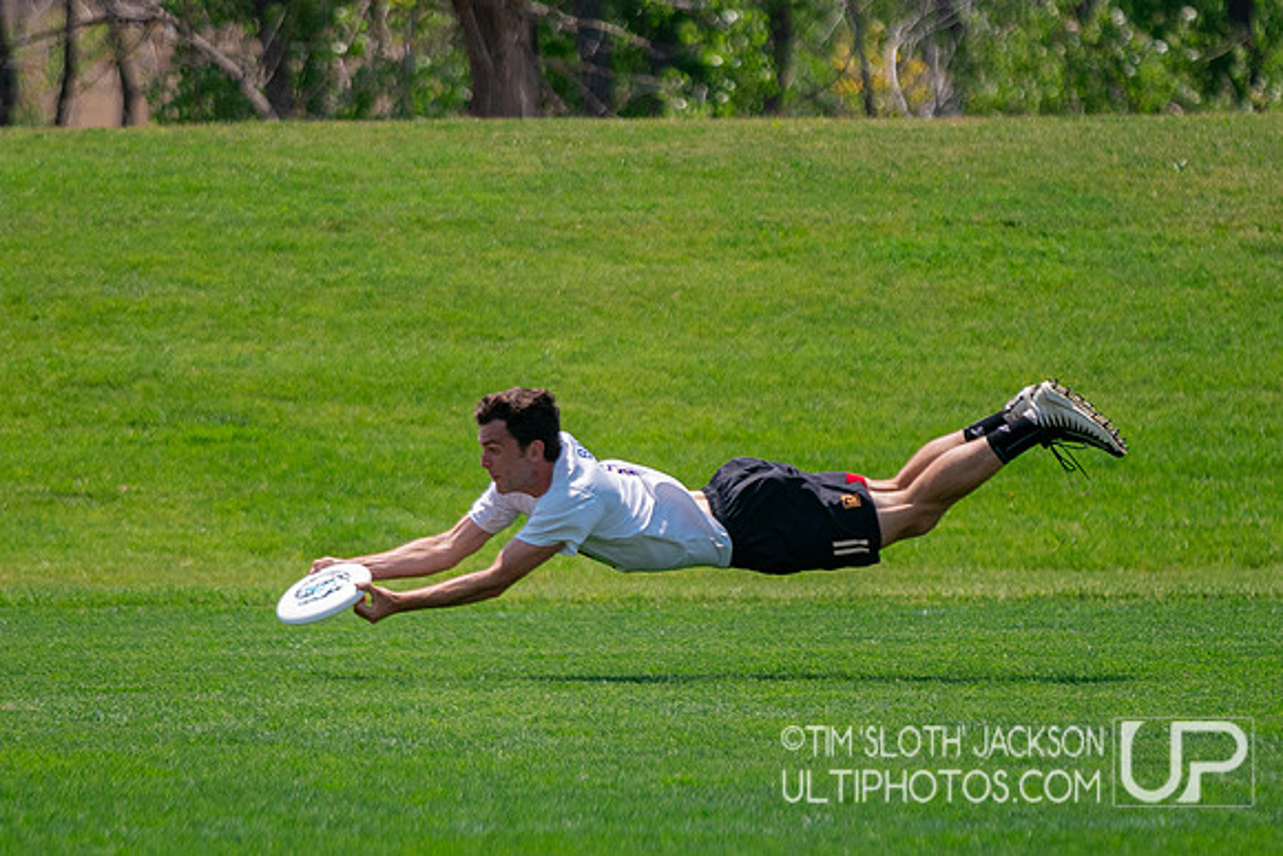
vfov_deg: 3.3
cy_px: 520
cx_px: 512
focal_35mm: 420
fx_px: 14984
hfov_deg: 4.9
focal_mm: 200
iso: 640
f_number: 2.8
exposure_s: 1/10000
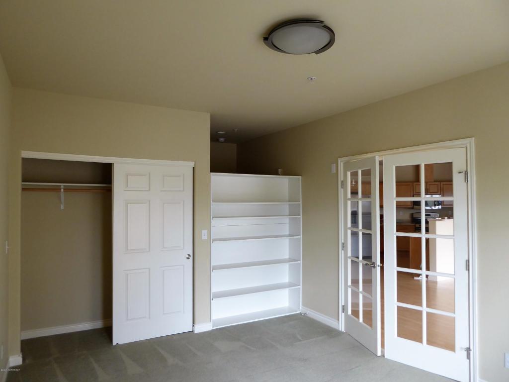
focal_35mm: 25
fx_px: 368
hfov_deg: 69.4
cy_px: 191
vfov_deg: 54.9
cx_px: 254
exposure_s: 1/60
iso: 160
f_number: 3.3
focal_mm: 4.3
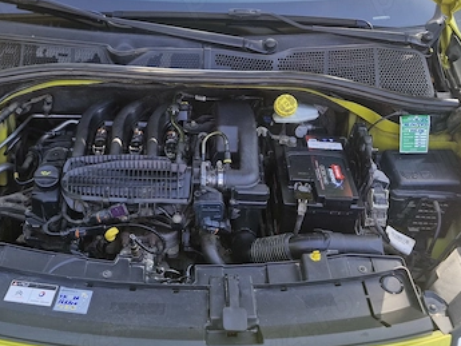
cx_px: 172
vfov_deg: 36.0
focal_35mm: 40
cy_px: 167
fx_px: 533
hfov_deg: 46.4
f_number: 1.8
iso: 50
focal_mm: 5.54
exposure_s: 1/180
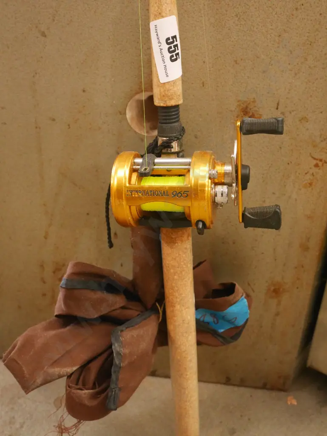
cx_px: 164
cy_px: 218
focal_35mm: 46
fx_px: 579
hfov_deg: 31.5
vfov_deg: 41.2
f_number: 4.9
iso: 3200
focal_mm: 23
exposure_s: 1/40
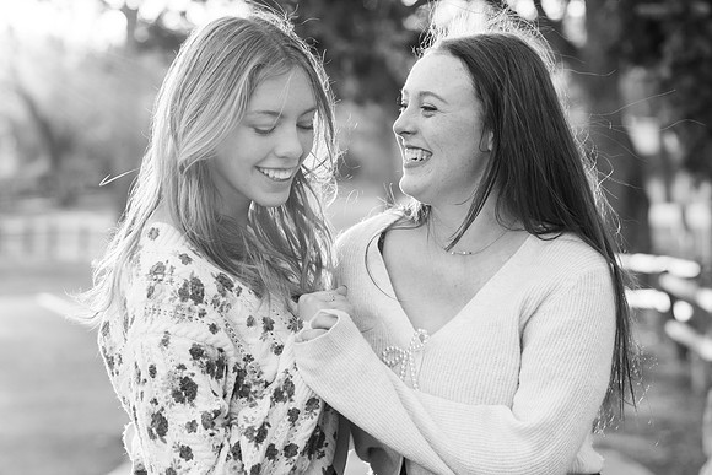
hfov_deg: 17.8
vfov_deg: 11.9
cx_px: 356
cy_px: 238
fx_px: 2275
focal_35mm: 115
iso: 2000
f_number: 5.6
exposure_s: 1/500
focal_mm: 115
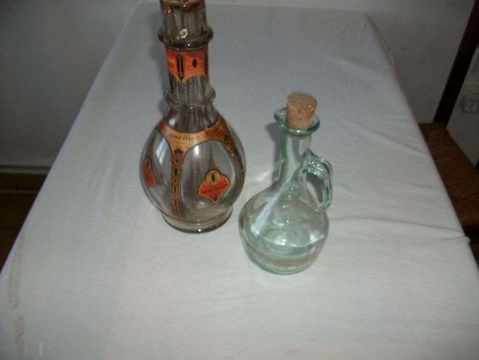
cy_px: 180
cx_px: 240
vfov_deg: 44.2
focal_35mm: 32
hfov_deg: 56.8
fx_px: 443
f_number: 2.9
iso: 125
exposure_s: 1/40
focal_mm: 5.7
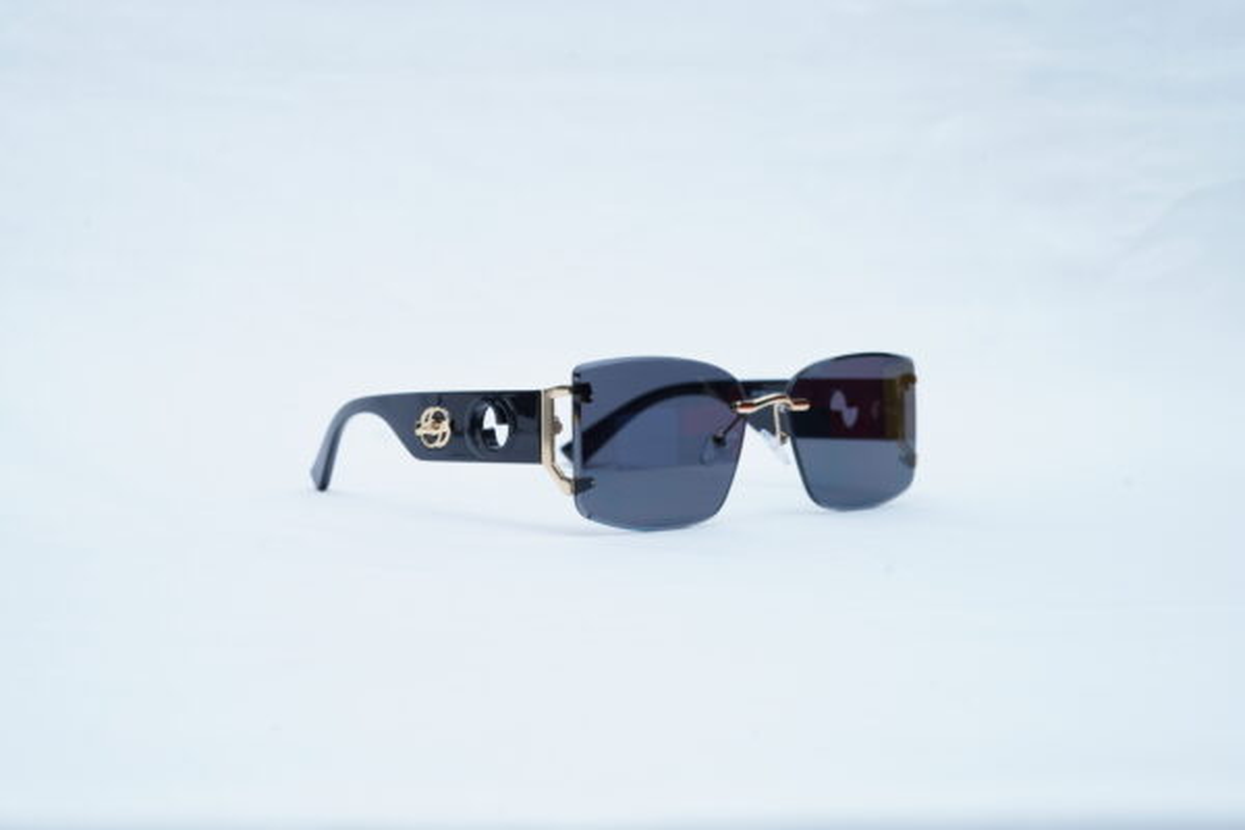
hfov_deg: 39.6
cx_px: 622
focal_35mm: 50
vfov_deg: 27.0
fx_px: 1729
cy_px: 415
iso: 200
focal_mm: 50
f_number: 9
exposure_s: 1/160
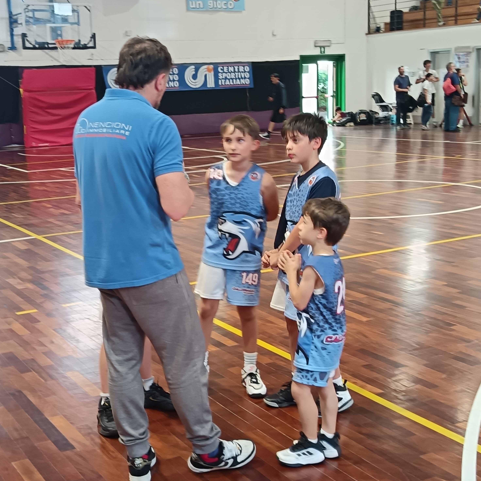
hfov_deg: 31.6
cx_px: 217
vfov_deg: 31.6
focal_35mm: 54
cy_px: 241
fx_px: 849
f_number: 1.75
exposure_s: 1/33.3
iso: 738
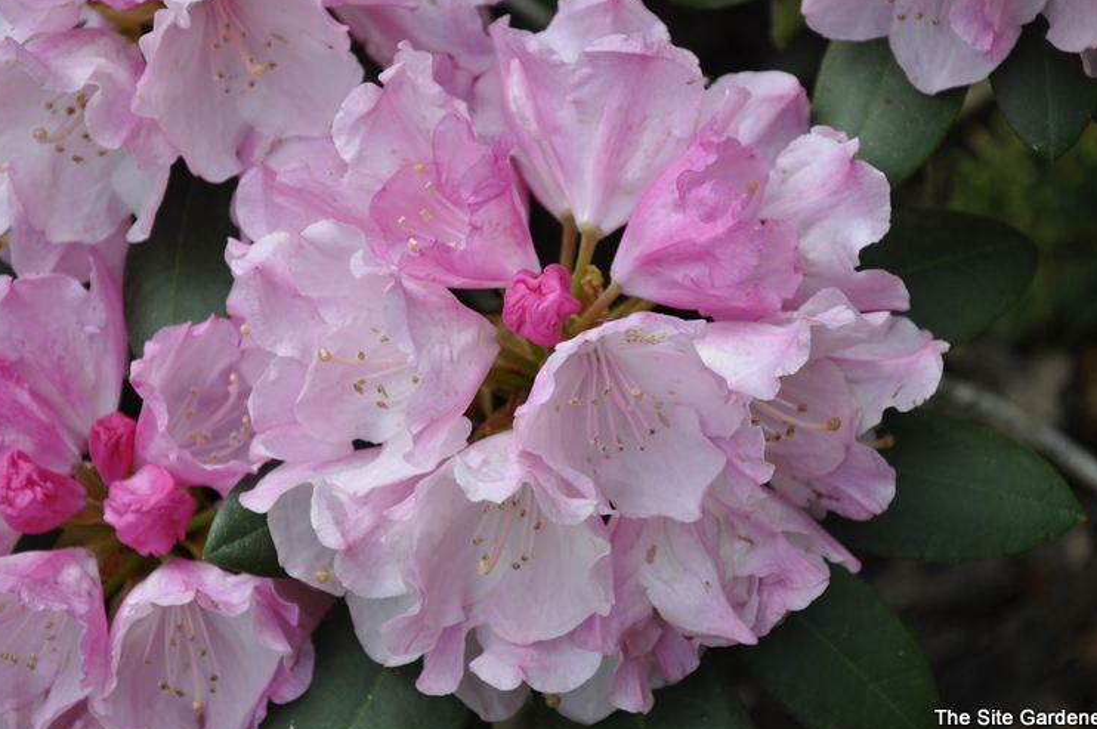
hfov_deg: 14.9
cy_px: 361
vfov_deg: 10.0
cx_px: 547
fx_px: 4186
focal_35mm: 138
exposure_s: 1/180
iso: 200
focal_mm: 85
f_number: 6.7
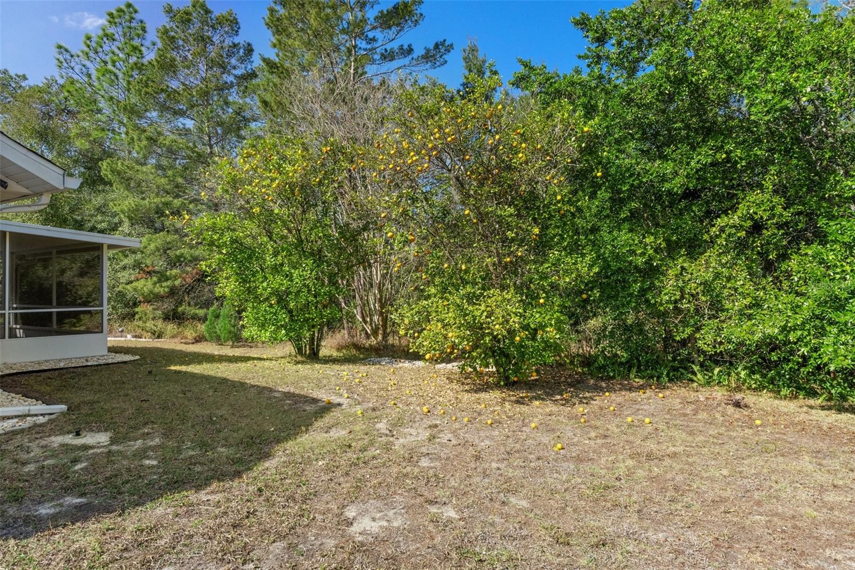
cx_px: 428
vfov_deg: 59.5
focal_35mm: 21
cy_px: 285
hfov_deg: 81.2
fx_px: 499
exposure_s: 1/1250
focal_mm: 14
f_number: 8
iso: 500
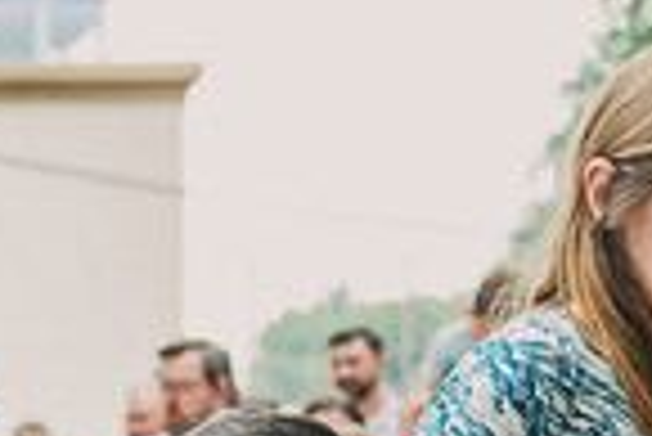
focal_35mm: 148
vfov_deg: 9.0
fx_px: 2683
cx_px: -310
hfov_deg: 13.1
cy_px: 717
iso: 250
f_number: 2.8
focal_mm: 37
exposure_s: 1/640
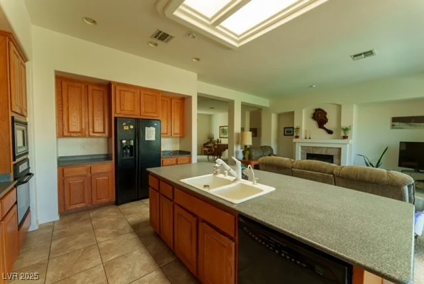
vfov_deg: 81.3
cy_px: 142
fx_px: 165
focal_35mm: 14
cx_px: 212
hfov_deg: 104.2
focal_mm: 14
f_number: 14
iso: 100
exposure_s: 1
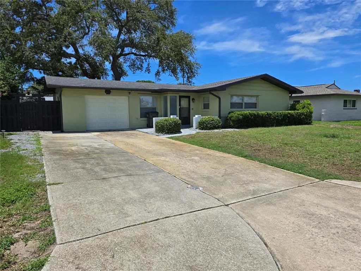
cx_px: 180
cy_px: 136
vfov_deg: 58.9
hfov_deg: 73.9
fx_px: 240
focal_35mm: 23
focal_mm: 6.3
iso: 12
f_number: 1.7
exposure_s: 1/1182
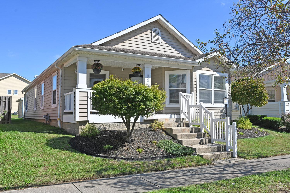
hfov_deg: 61.9
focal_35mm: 30
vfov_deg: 43.6
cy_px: 96
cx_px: 145
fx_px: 242
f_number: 7.1
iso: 100
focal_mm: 30
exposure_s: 1/400
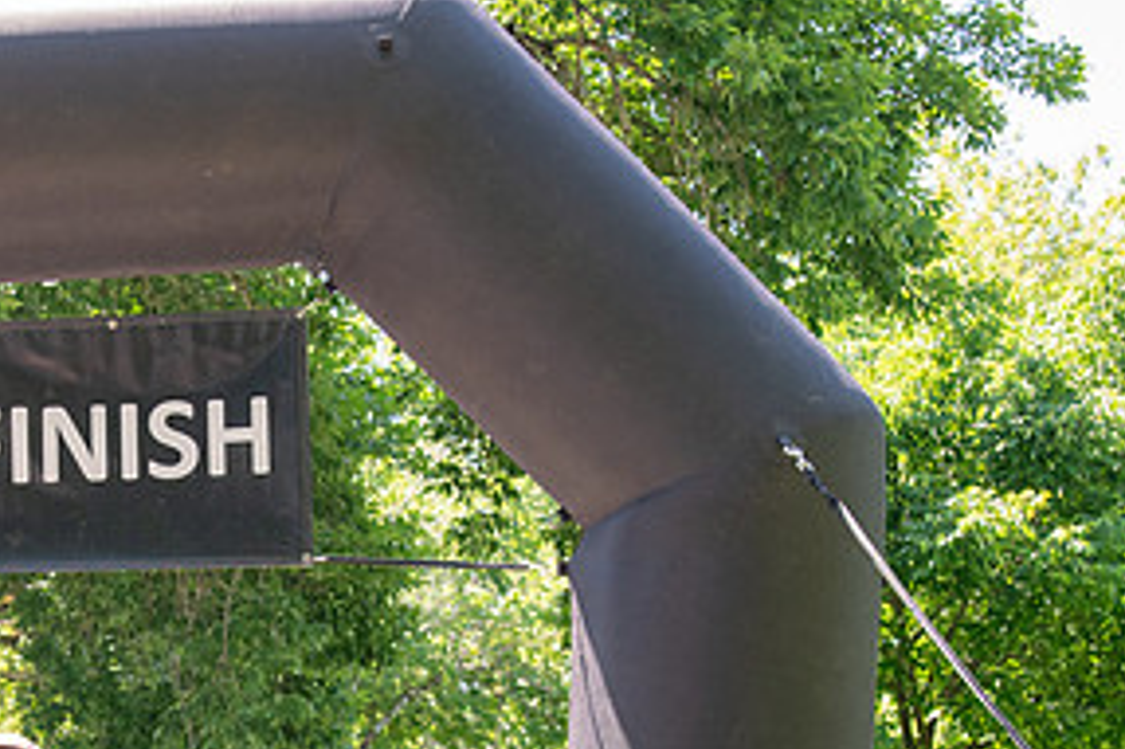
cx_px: 125
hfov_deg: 21.5
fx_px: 2904
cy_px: 753
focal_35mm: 93
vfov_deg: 14.4
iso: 500
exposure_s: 1/400
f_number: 4
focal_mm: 31
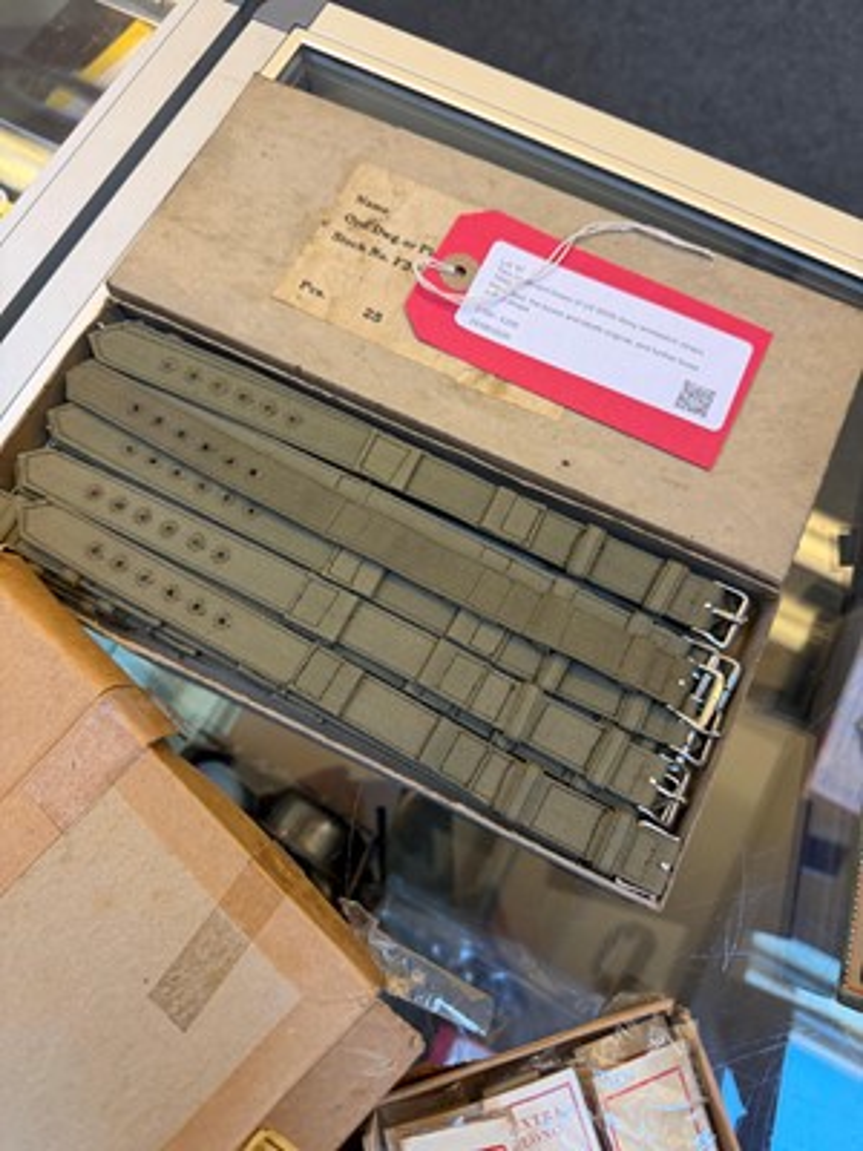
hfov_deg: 56.8
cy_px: 576
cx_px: 432
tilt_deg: -73.4
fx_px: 798
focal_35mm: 24
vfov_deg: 71.6
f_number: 1.78
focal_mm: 6.76
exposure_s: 1/100
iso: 200
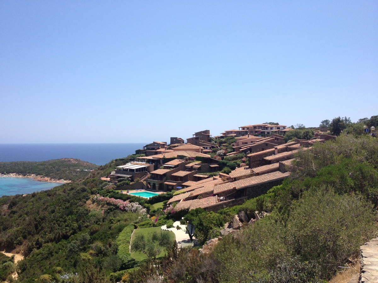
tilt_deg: -2.5
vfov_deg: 40.7
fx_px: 382
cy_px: 142
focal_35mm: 35
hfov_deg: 52.6
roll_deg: +0.7
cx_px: 189
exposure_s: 1/1727
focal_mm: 4.28
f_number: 2.4
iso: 50
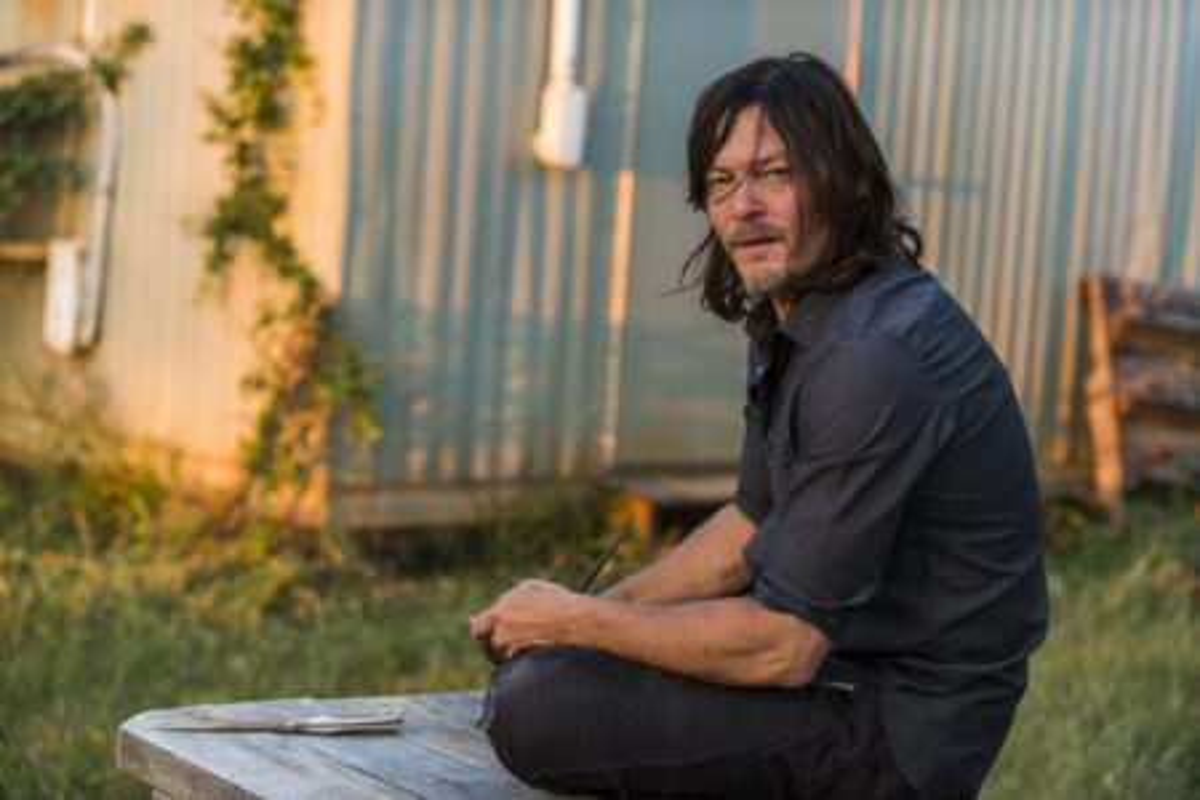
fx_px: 2500
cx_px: 600
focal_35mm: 75
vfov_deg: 18.2
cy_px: 400
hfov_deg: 27.0
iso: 800
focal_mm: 75
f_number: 3.2
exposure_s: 1/400
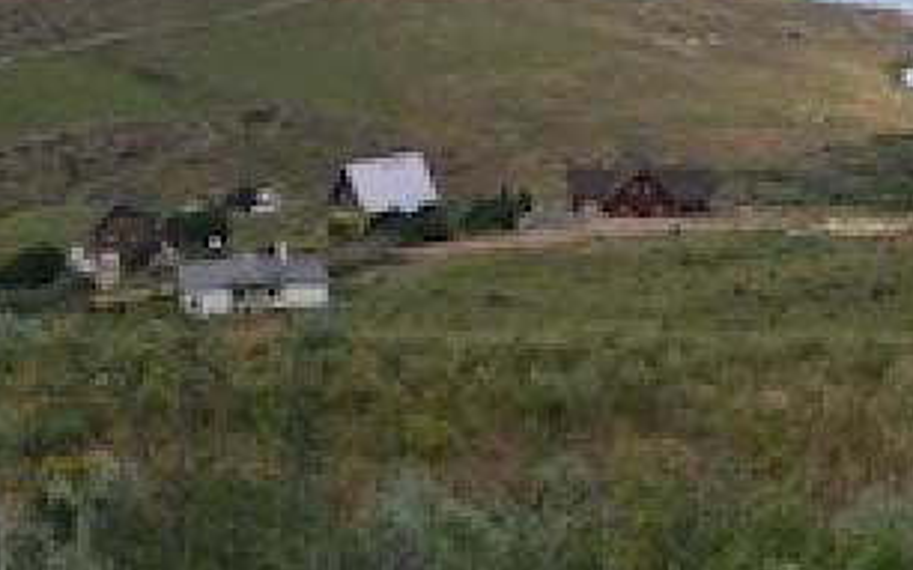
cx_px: 495
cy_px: 337
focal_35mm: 62
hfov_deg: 33.0
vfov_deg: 20.9
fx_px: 1542
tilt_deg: -19.6
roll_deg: -0.6
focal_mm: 3.99
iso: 20
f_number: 1.8
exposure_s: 1/958
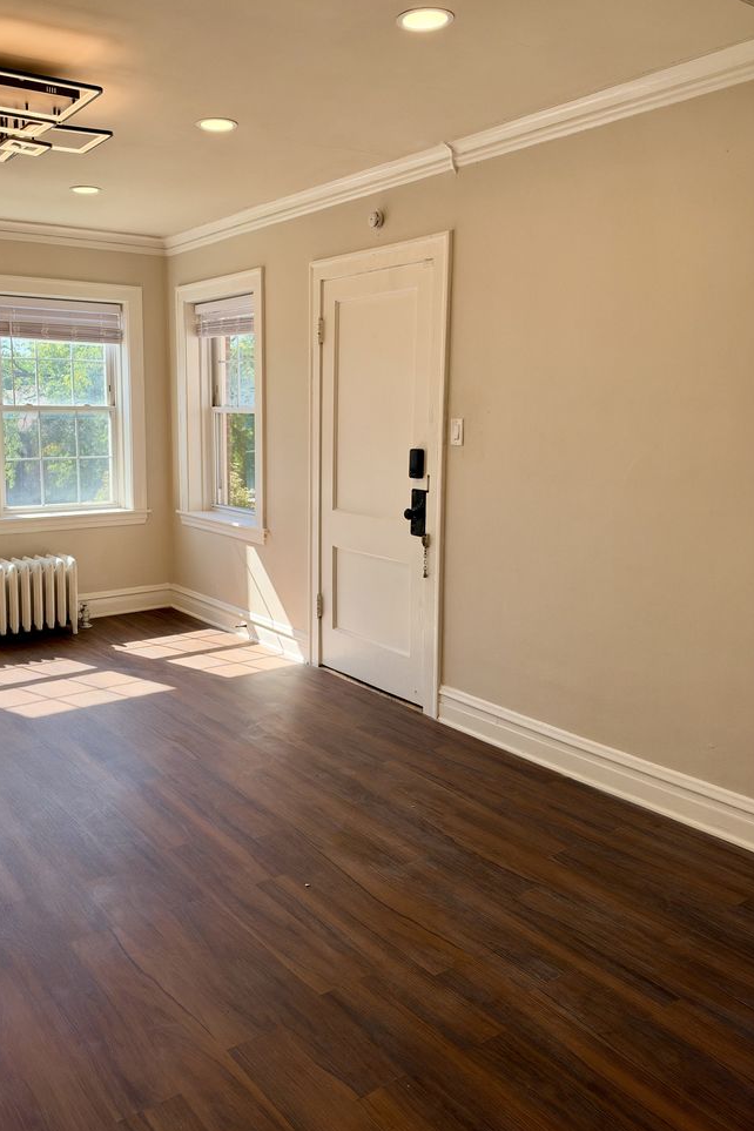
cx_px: 282
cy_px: 512
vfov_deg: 65.3
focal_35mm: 28
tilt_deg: -6.0
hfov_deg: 46.0
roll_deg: -0.7
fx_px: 880
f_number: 1.8
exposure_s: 1/513
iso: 80
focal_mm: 6.93
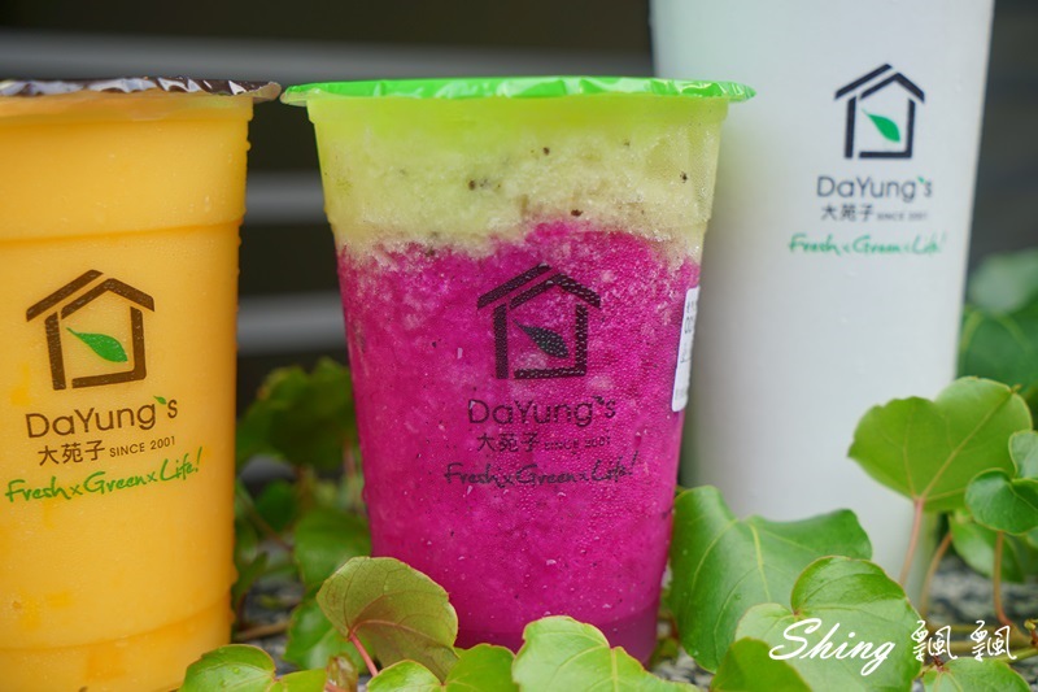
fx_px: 1355
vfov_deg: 28.6
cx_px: 519
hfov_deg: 41.9
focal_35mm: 47
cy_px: 346
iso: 160
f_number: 5.6
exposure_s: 1/60
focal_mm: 47
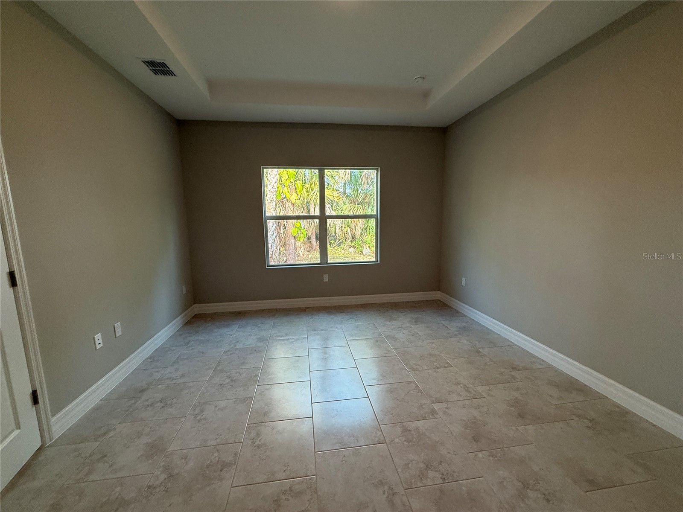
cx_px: 342
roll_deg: +2.8
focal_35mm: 14
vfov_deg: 85.7
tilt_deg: -7.5
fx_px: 276
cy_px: 256
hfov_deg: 102.1
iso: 250
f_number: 2.2
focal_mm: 2.22
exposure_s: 1/120
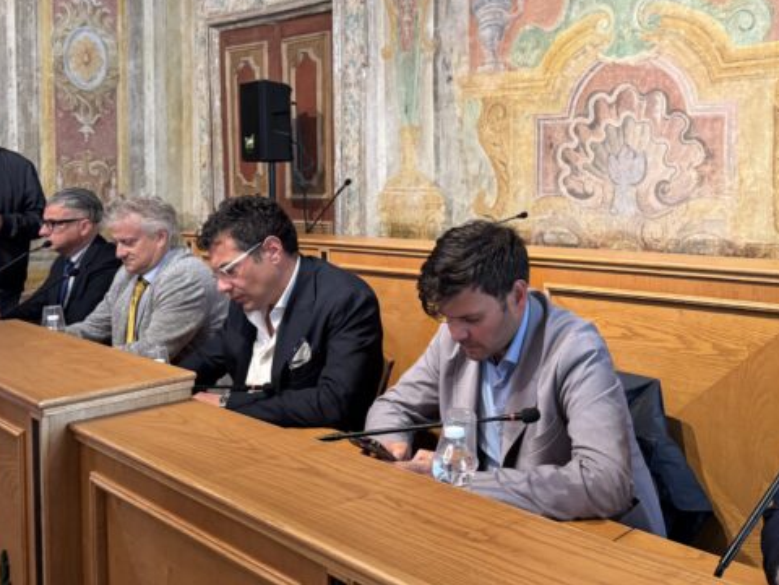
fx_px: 788
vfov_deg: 40.3
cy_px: 207
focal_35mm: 35
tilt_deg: -0.6
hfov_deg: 51.9
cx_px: 501
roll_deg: -0.7
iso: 500
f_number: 1.78
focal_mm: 6.76
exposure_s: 1/50
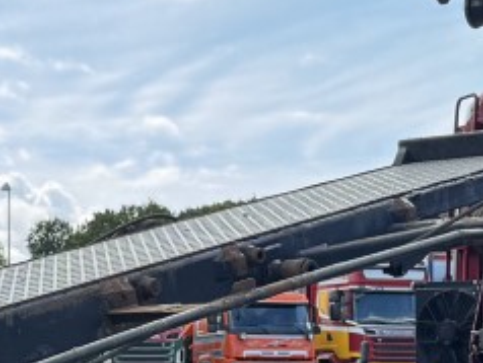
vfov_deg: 10.2
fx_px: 2025
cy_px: 294
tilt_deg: +1.4
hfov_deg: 13.5
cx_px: 49
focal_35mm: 145
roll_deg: +1.4
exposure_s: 1/864
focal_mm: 6.76
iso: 80
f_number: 1.78
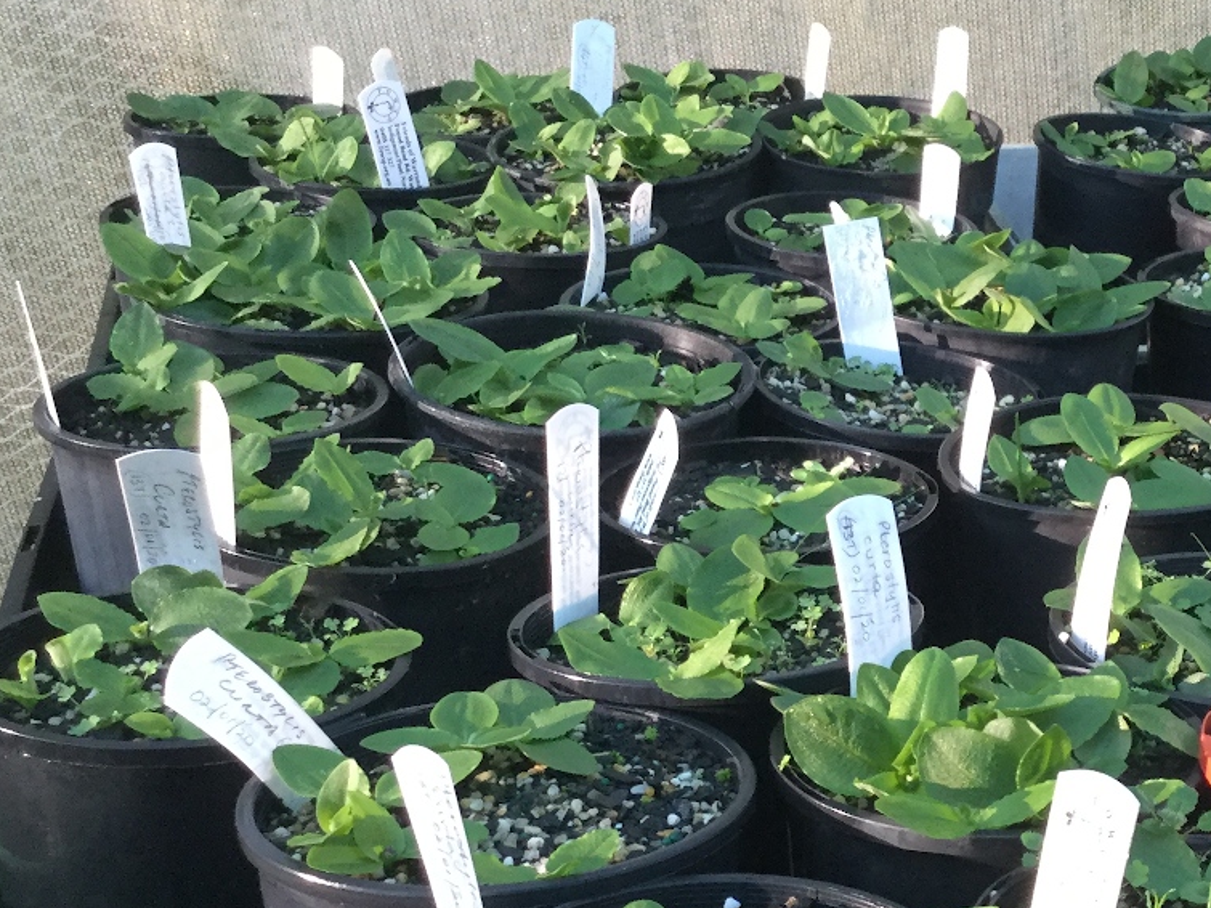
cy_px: 647
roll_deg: -1.3
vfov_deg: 21.8
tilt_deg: -24.6
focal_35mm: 67
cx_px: 1023
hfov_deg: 28.2
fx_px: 2344
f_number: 2.4
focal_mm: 3.3
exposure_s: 1/33
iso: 50
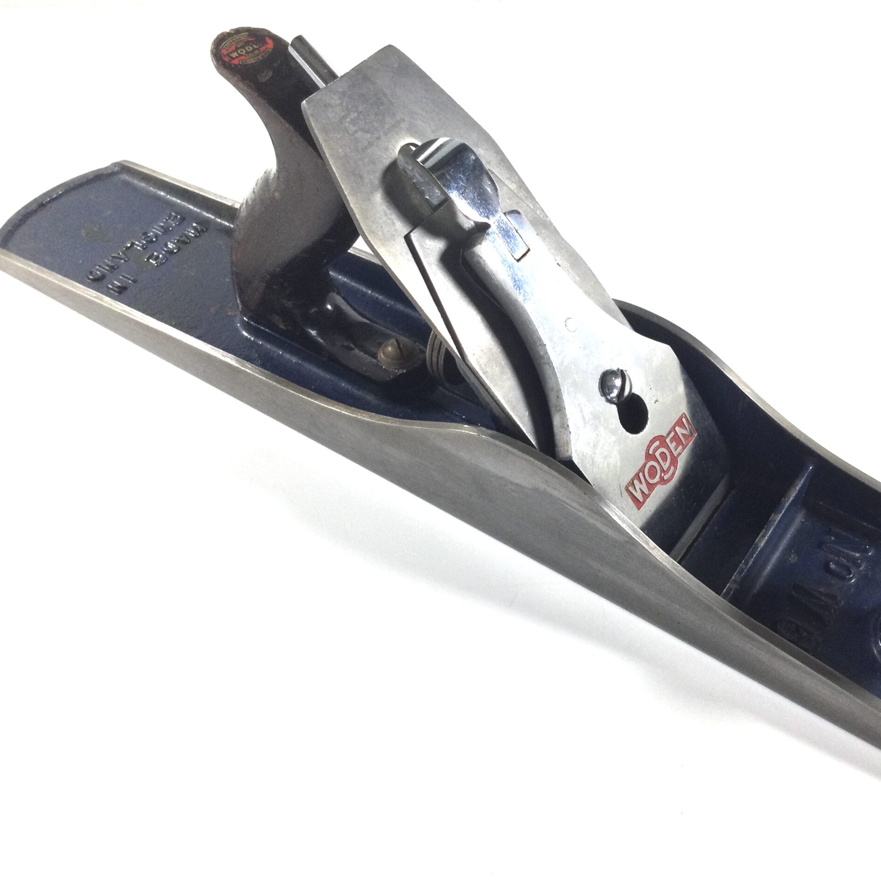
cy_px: 439
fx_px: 1065
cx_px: 566
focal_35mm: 37
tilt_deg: -50.0
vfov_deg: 44.9
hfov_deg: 44.4
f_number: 2.4
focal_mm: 3.3
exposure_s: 1/100
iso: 40
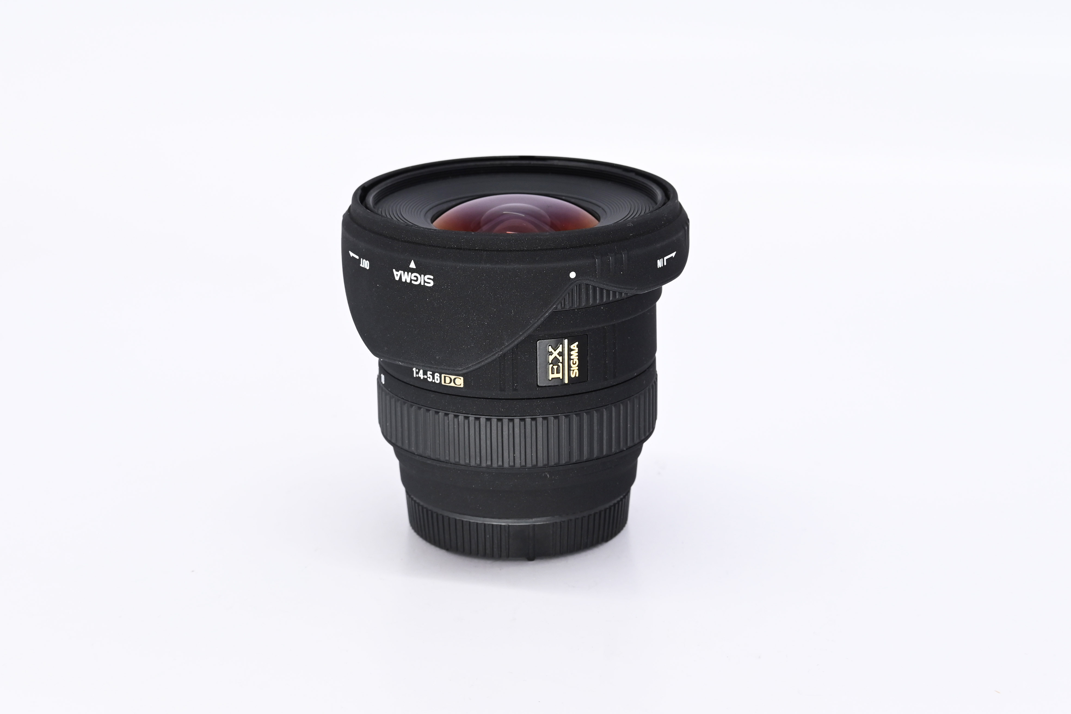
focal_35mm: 84
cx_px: 536
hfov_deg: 24.2
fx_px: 2499
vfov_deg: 16.3
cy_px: 357
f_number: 9
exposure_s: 1/160
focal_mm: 56
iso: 500
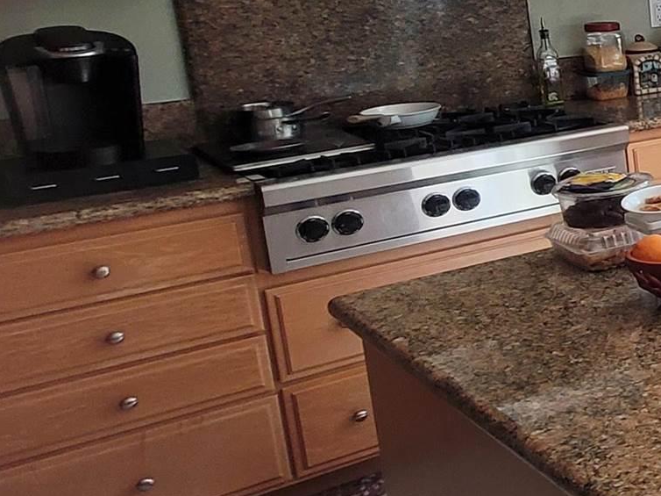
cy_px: 97
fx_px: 1012
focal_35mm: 53
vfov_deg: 27.0
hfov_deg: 22.6
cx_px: 1162
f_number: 2.2
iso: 100
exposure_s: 1/120
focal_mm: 2.2
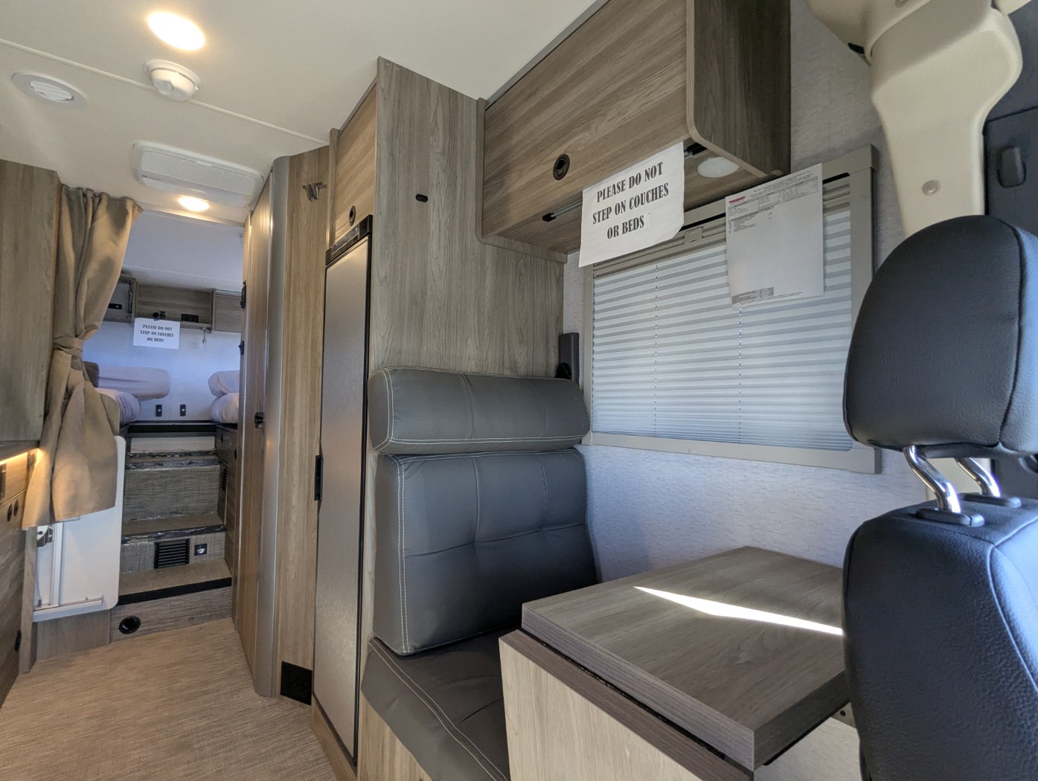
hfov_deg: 94.4
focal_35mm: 16
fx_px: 480
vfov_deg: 78.2
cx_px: 519
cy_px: 390
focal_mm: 2.35
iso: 310
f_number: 2.2
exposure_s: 1/148
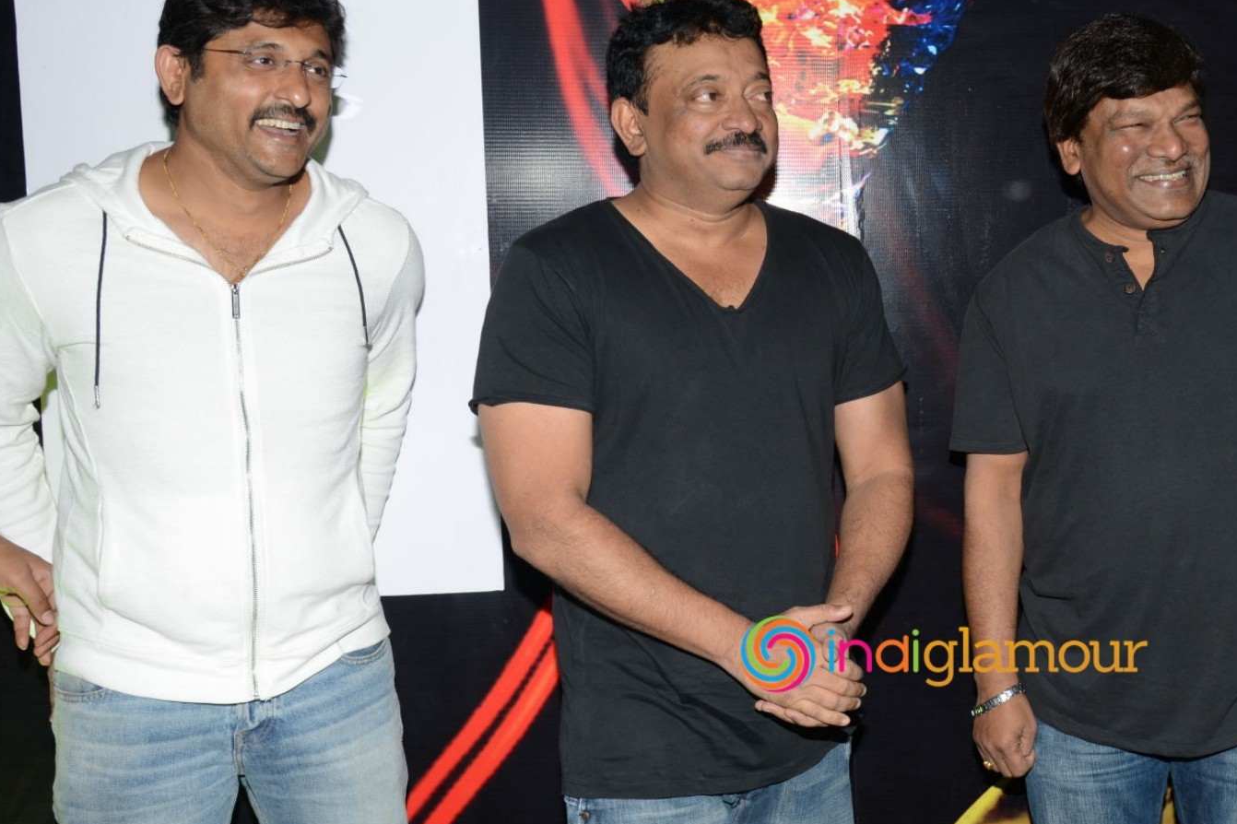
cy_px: 379
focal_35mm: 52
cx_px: 943
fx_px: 1786
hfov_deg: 37.2
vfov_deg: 26.0
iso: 400
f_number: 6.3
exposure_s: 1/125
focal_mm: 31
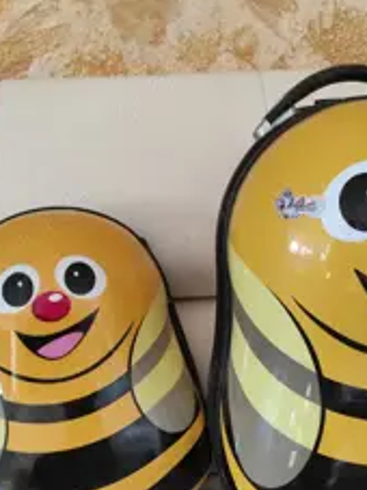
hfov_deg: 32.5
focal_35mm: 44
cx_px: 257
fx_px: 623
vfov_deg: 42.9
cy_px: 270
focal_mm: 4.71
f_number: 1.79
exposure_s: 1/50
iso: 500
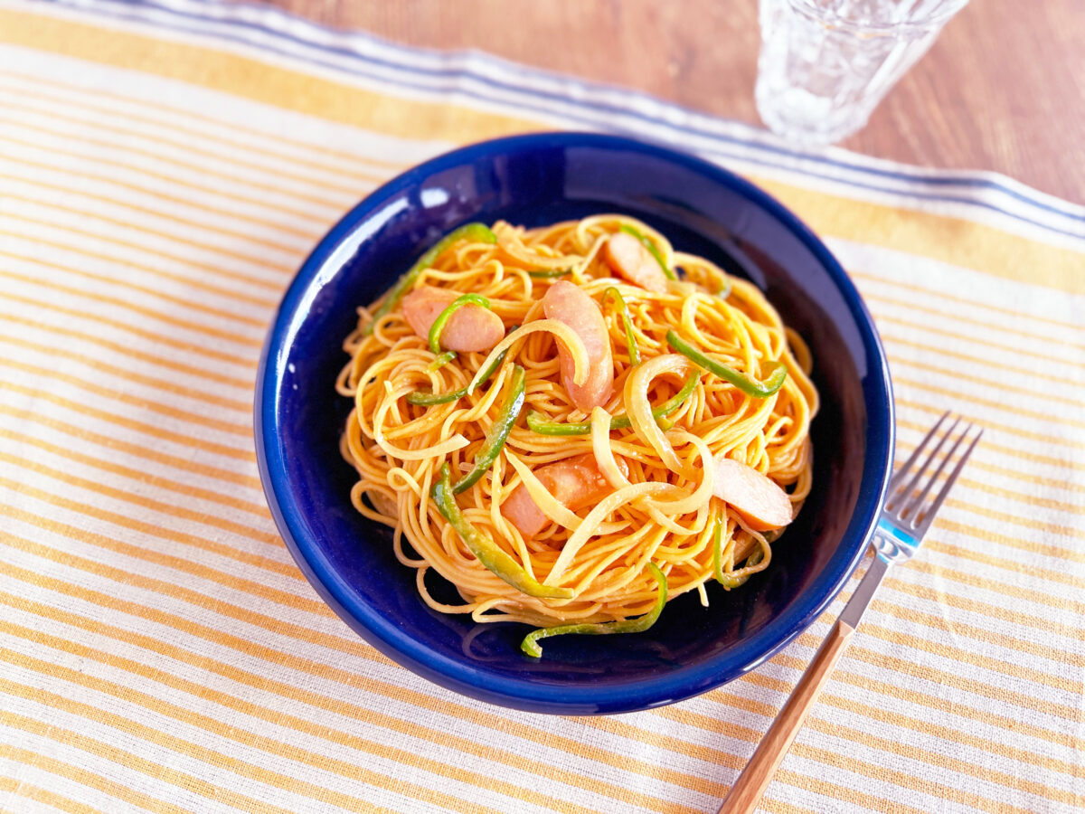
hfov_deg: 71.6
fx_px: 752
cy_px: 407
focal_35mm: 24
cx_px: 542
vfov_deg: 56.8
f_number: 1.78
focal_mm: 6.86
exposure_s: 1/121
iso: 125
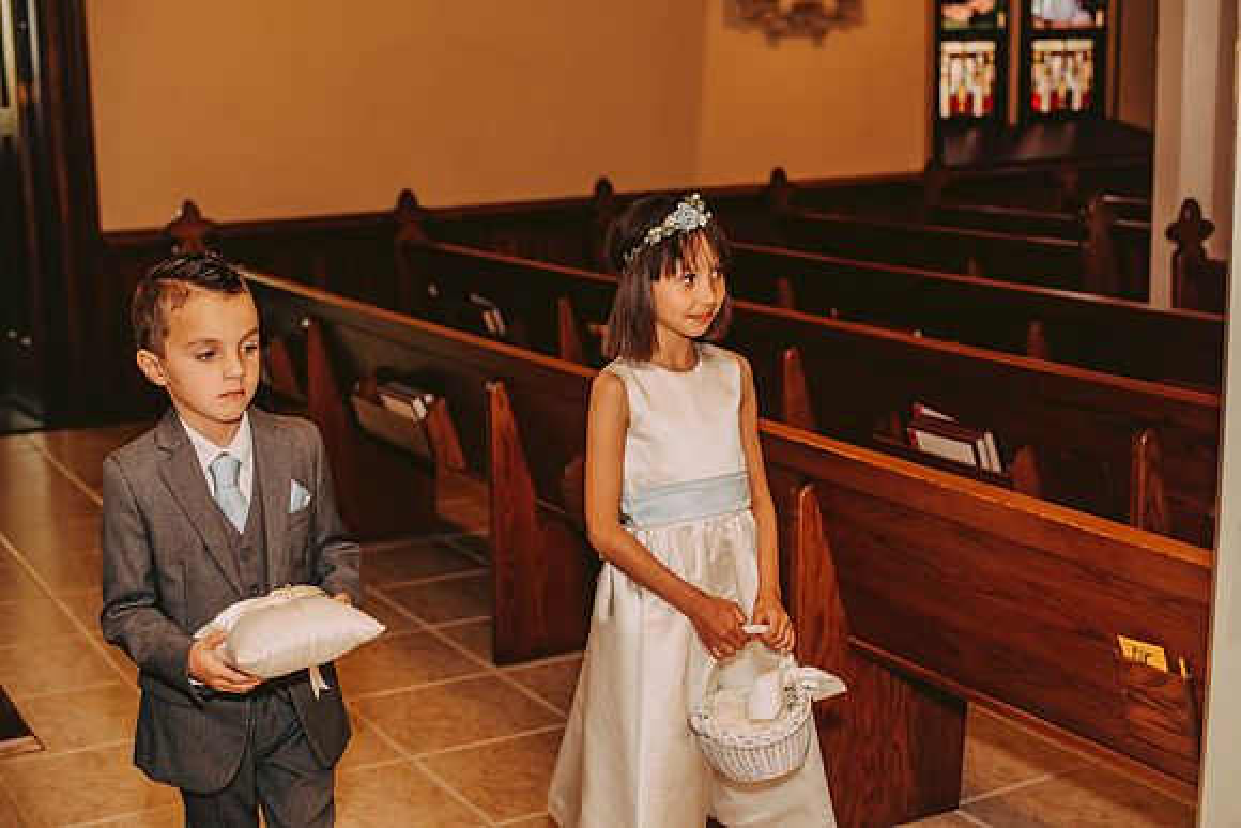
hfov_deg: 39.6
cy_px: 414
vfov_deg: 27.0
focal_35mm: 50
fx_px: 1724
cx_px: 620
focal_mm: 50
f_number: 2.8
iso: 800
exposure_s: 1/125
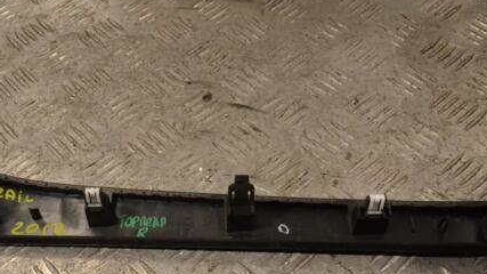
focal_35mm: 53
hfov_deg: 39.2
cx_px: 234
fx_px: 684
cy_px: 177
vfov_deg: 22.5
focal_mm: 24
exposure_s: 1/500
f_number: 11
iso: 3200
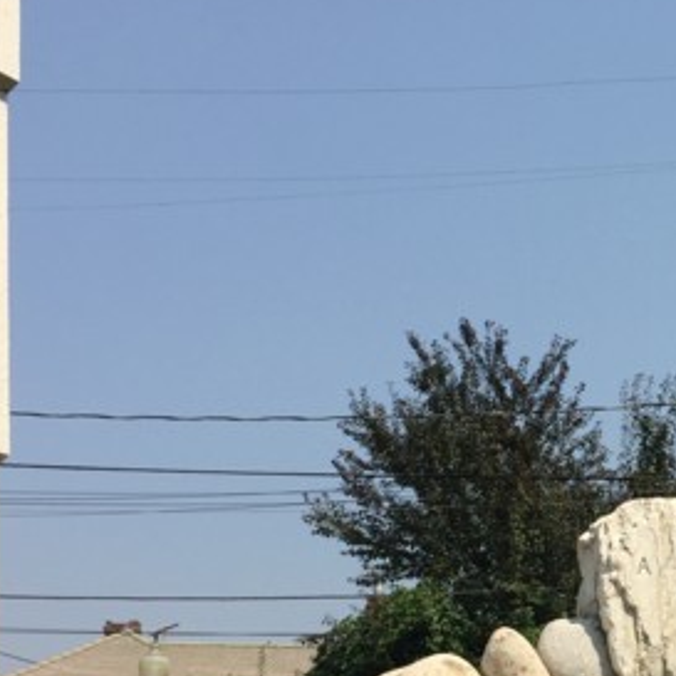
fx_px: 1657
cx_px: 654
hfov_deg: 22.3
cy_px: 508
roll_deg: -0.7
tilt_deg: +15.2
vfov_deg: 22.8
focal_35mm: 75
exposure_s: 1/2475
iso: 32
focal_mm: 4.15
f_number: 2.2
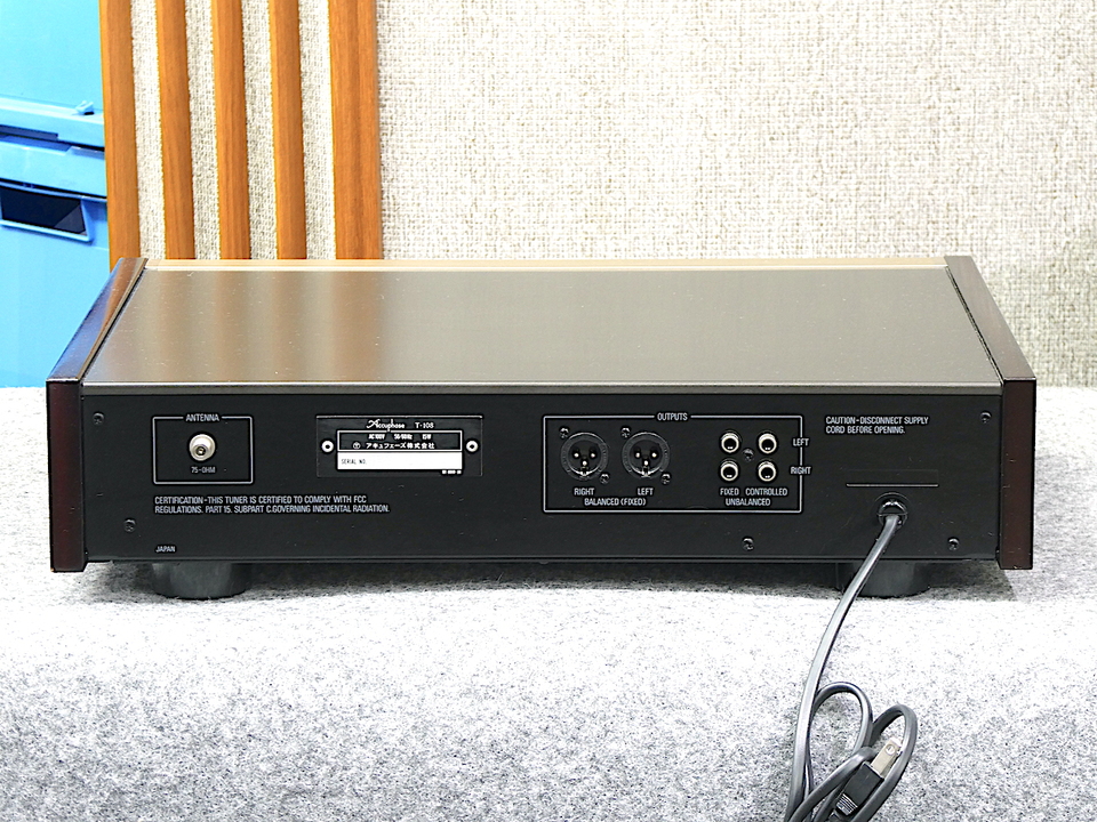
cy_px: 411
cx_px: 548
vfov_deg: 12.0
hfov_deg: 15.9
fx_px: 3930
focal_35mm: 124
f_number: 5.2
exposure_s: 1/1.6
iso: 200
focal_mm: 22.3
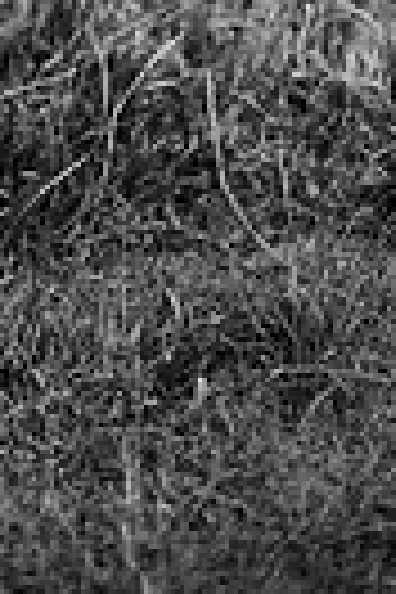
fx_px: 2821
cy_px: -328
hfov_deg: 7.9
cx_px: -126
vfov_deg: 11.5
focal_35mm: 171
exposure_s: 1/1000
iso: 200
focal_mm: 50
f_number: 2
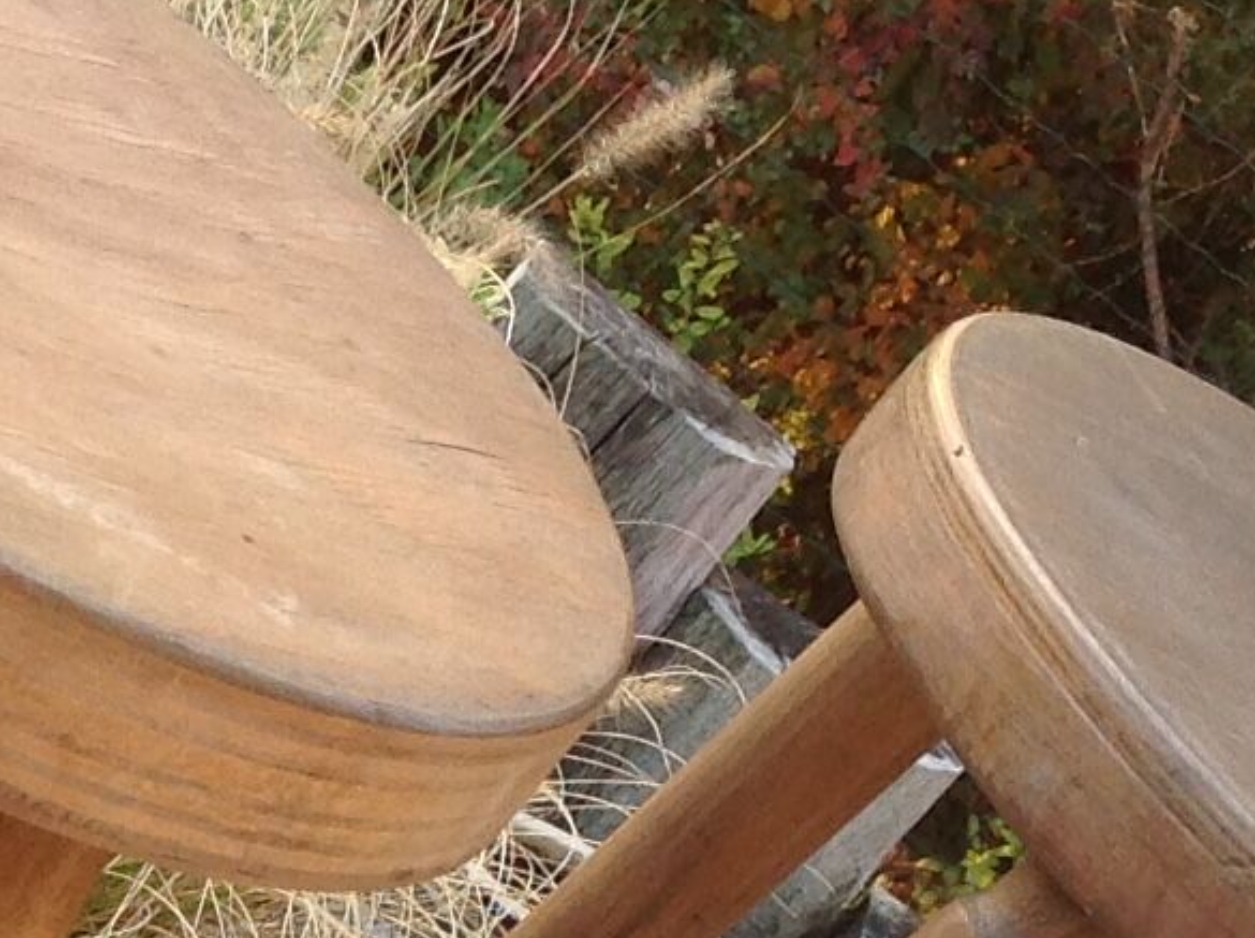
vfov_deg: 9.2
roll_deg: -38.5
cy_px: 1487
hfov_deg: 12.3
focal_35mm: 155
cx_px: -446
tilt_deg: -31.3
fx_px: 5611
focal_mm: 4.28
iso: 50
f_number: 2.4
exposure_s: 1/120
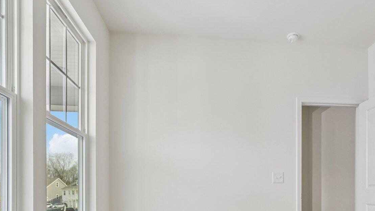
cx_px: 227
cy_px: 199
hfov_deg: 69.1
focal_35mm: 27
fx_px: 269
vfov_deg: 39.1
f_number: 8
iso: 100
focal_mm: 14
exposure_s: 1/50
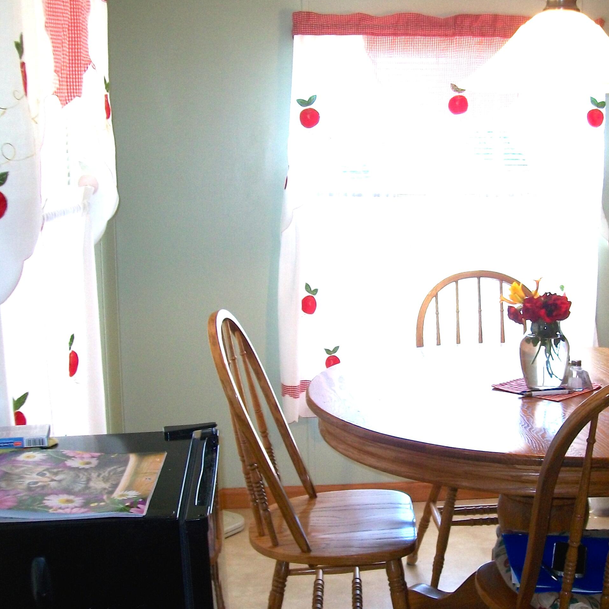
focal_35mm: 50
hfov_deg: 33.7
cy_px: 331
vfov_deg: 34.0
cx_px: 401
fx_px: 995
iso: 80
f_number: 2.7
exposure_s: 1/40
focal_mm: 6
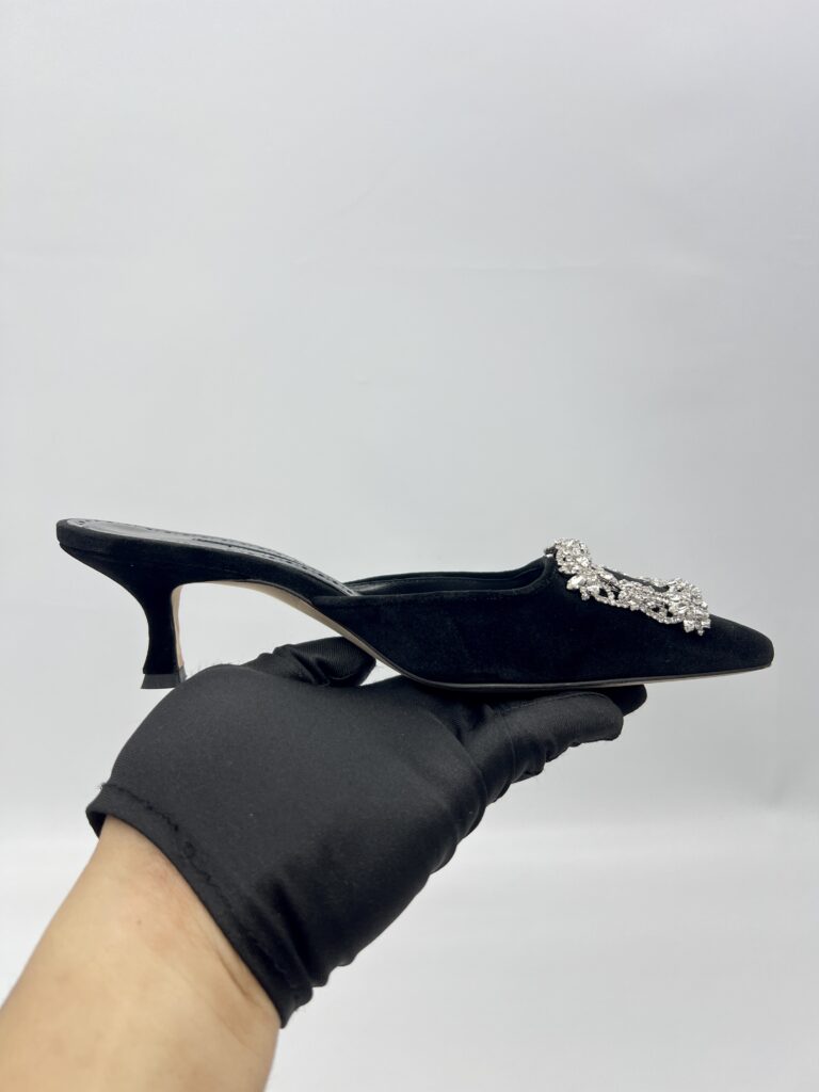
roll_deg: -0.2
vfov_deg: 67.3
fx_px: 820
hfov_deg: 53.1
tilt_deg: -14.6
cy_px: 546
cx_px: 410
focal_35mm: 26
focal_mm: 5.7
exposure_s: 1/145
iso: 32
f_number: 1.5
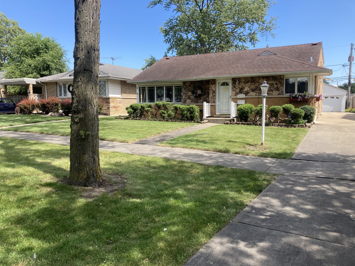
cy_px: 133
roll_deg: -0.5
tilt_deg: -3.5
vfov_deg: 49.7
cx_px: 178
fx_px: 287
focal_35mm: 28
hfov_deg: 63.4
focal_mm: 3.99
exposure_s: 1/607
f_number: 1.8
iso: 20
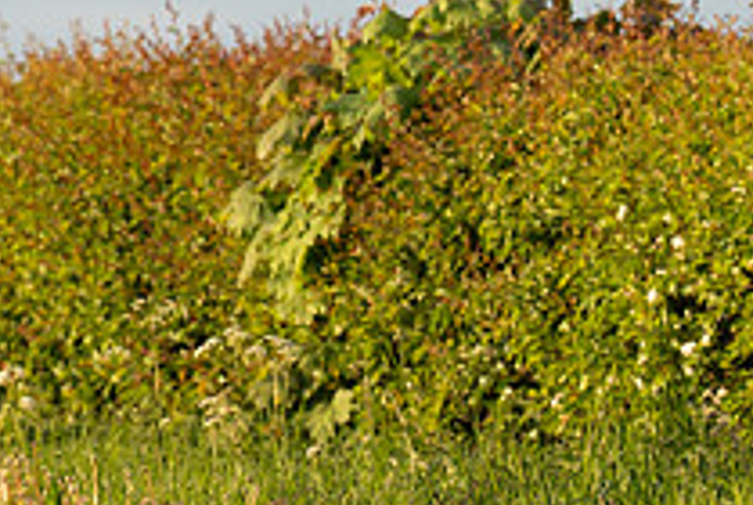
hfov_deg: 3.0
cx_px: -285
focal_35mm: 681
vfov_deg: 2.0
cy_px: 290
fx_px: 14264
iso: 400
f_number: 4
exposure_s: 1/1000
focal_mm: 165
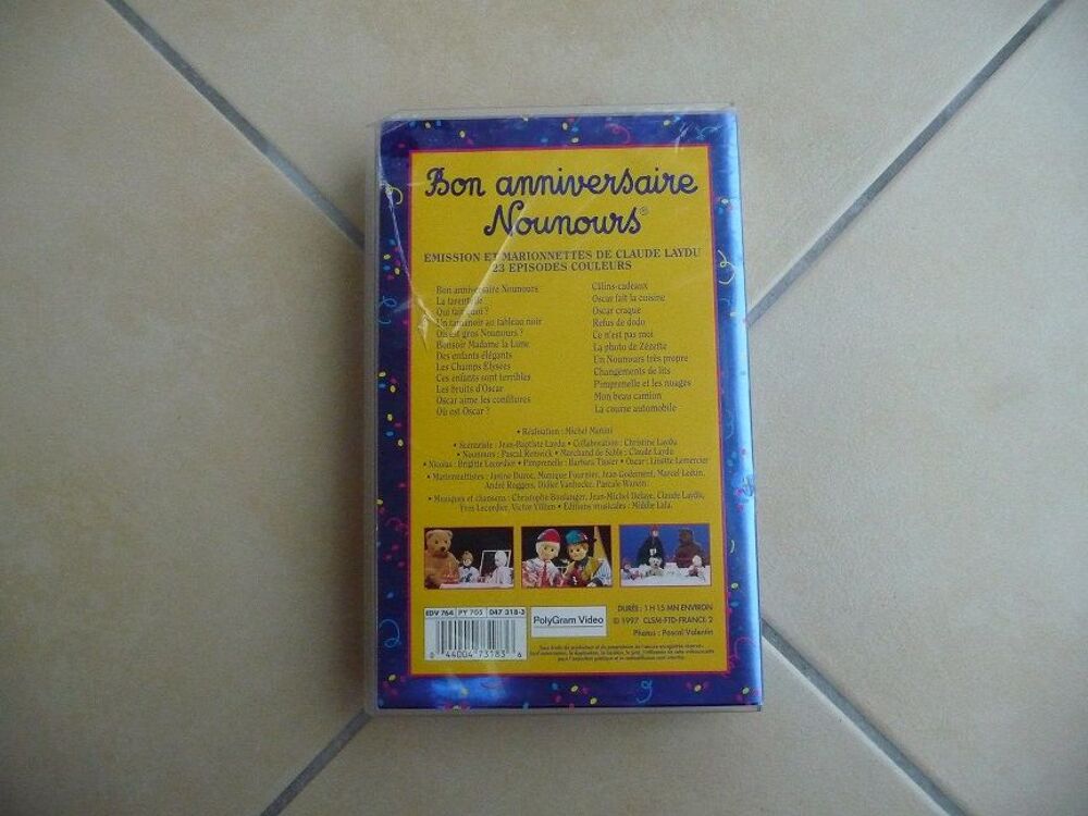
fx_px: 880
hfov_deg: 63.4
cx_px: 544
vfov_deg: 49.7
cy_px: 408
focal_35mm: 28
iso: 800
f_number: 3.3
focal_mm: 4.7
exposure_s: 1/25
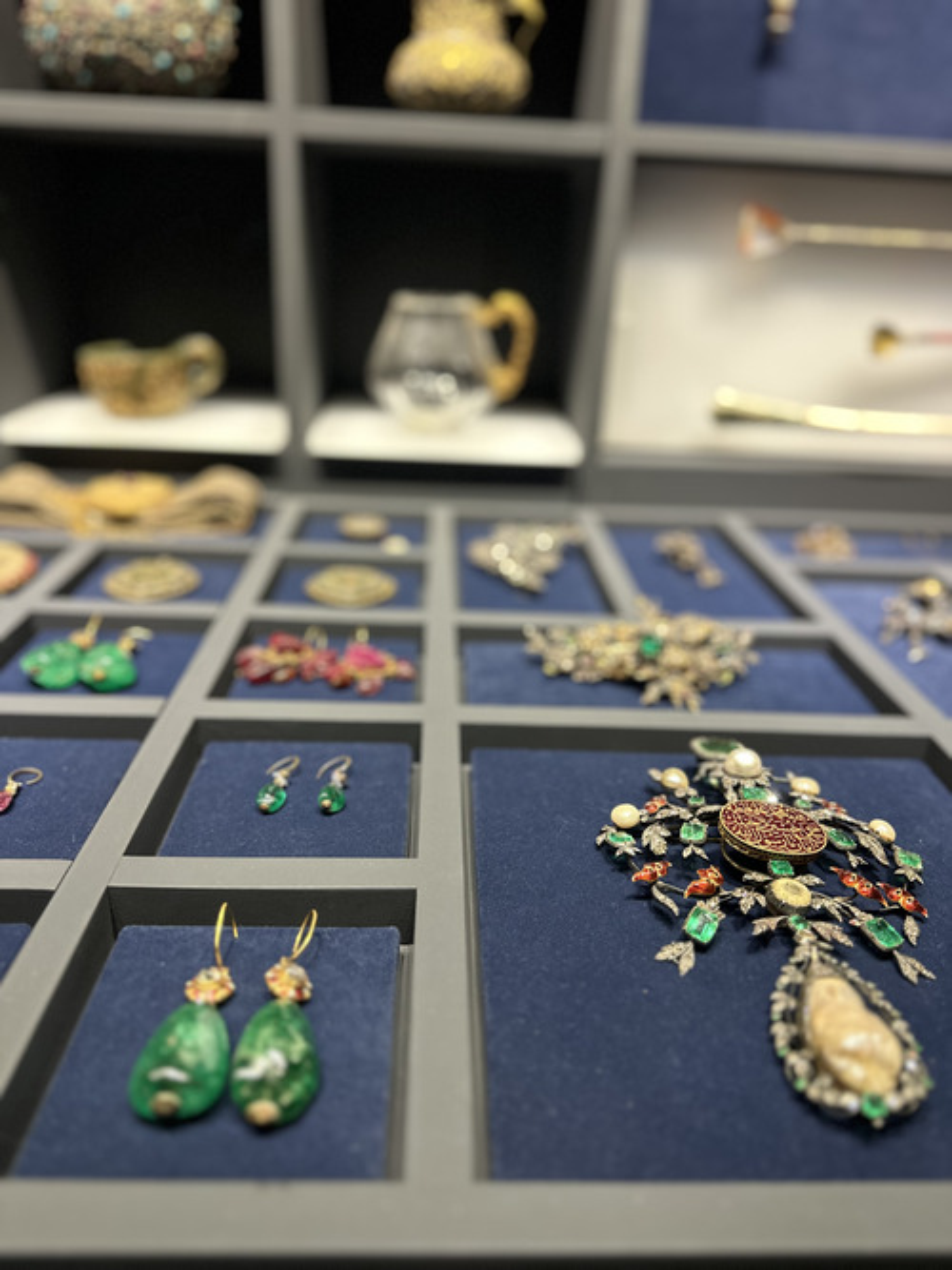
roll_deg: -4.8
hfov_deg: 56.8
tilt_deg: -23.1
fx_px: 880
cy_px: 635
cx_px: 476
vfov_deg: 71.6
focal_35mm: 24
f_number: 1.78
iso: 250
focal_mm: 6.86
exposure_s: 1/54
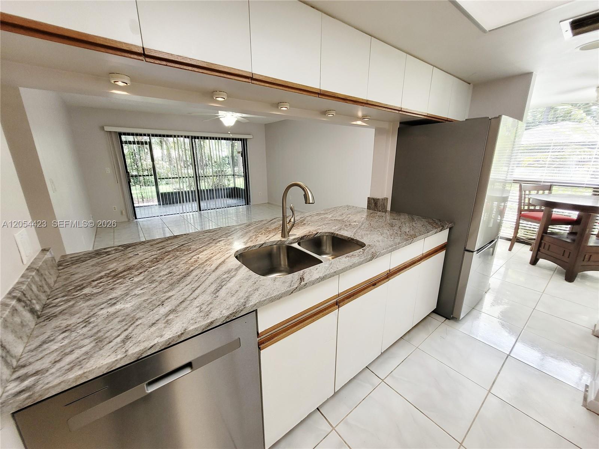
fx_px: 225
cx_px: 300
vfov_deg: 89.9
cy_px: 224
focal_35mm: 13
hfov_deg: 106.2
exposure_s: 1/60
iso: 80
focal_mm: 1.74
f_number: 2.2
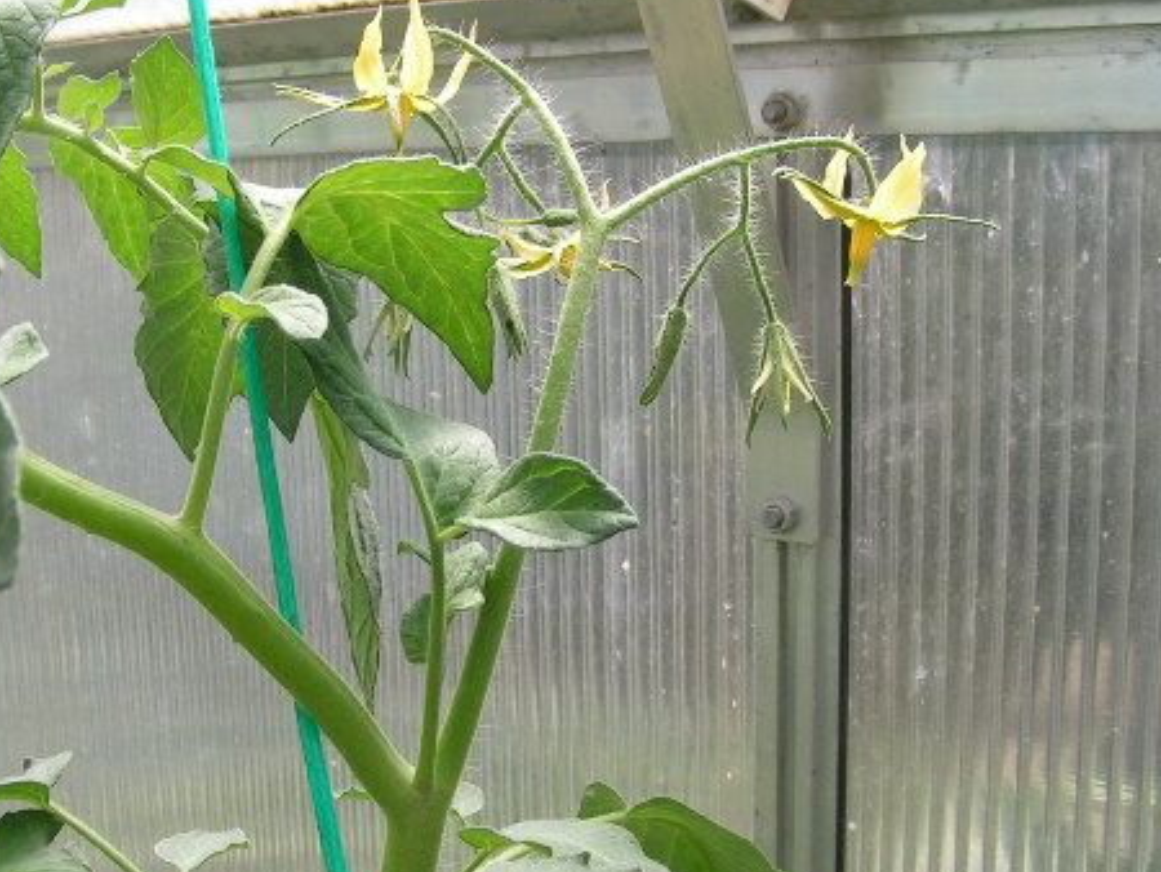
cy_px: 477
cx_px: 421
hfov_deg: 35.3
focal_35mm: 54
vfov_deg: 27.0
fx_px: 1812
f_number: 5
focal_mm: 5.8
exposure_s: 1/160
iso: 50
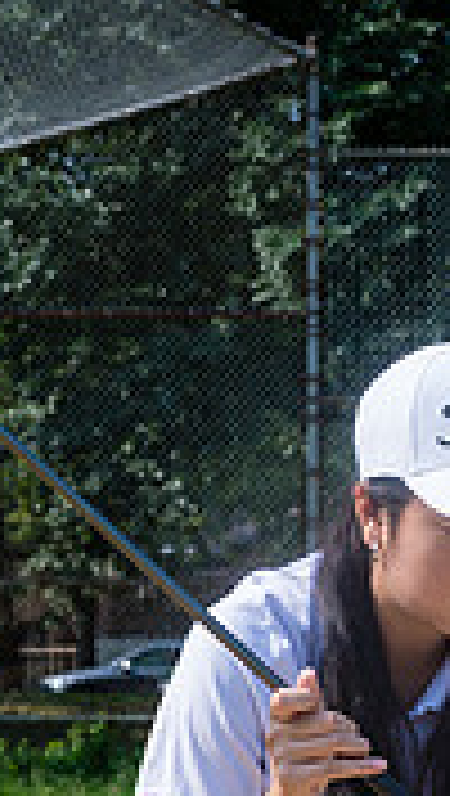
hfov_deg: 7.8
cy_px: 630
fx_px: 3277
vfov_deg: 13.8
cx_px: 507
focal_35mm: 155
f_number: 5
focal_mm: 35
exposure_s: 1/800
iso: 160
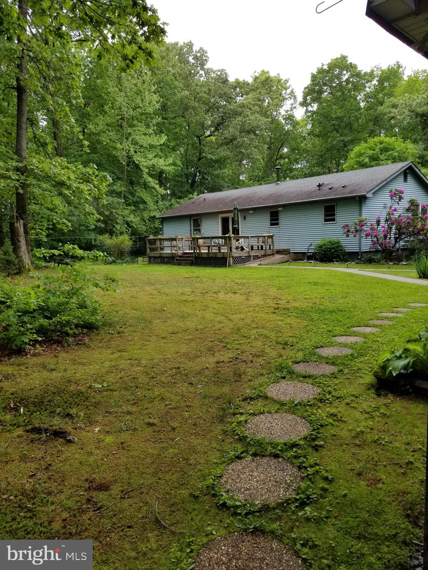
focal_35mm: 26
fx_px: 429
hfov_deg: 53.1
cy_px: 285
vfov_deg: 67.3
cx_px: 214
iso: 50
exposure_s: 1/556
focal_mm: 4.3
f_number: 1.7
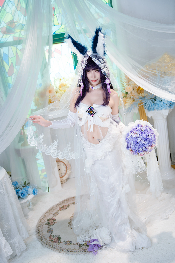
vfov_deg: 47.4
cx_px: 88
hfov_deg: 32.6
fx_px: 299
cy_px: 132
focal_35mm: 41
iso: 100
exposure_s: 1/160
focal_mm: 41
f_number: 2.8
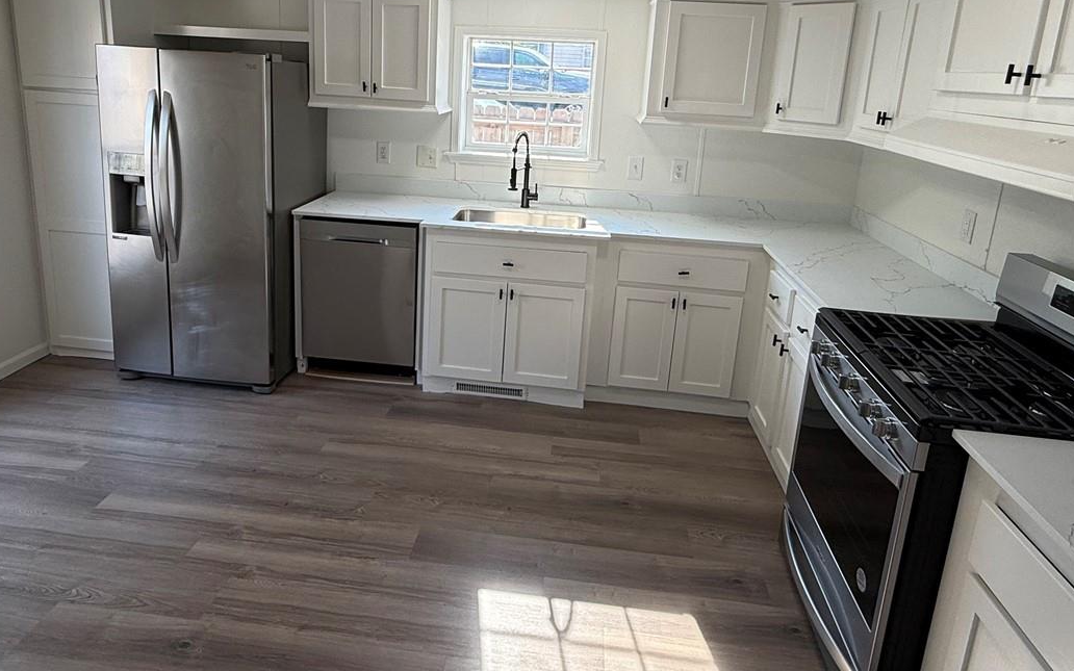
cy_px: 213
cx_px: 520
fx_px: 673
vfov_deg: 51.8
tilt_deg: -11.9
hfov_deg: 77.1
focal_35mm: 23
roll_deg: -3.2
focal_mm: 2.22
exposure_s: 1/155
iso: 64
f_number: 2.2
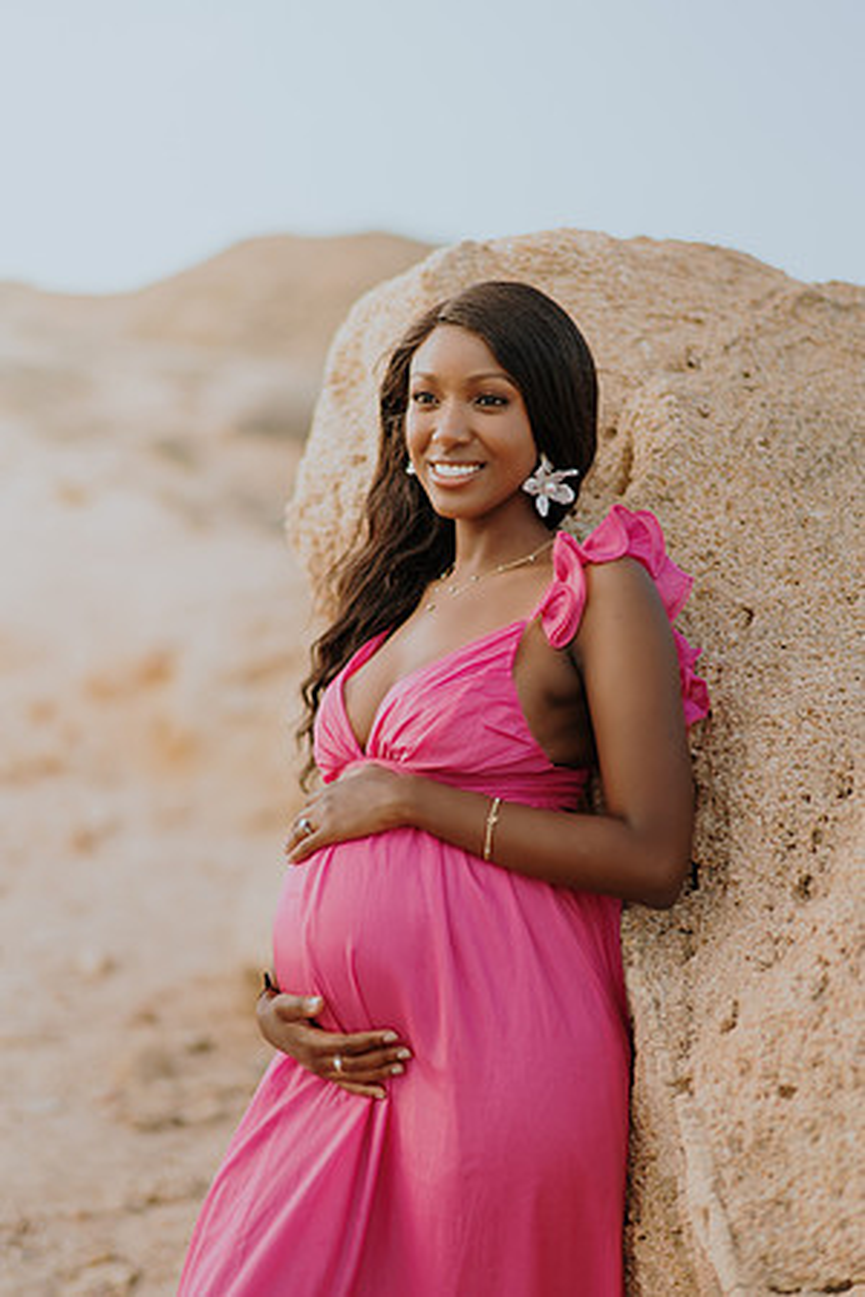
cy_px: 648
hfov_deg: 23.4
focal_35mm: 58
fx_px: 2090
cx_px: 432
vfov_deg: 34.5
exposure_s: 1/1600
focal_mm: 58
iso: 50
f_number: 1.4
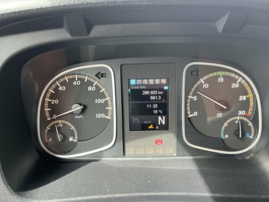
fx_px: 202
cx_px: 134
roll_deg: +0.8
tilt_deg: -35.9
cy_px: 101
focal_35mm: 26
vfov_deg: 53.1
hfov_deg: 67.3
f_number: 1.5
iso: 80
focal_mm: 5.7
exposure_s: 1/121
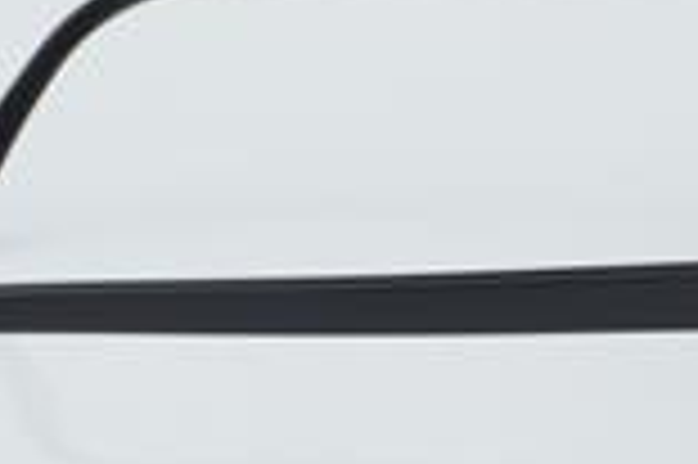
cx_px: 356
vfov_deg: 7.1
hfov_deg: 10.7
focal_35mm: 193
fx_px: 3738
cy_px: 279
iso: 100
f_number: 32
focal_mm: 50
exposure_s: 1/4
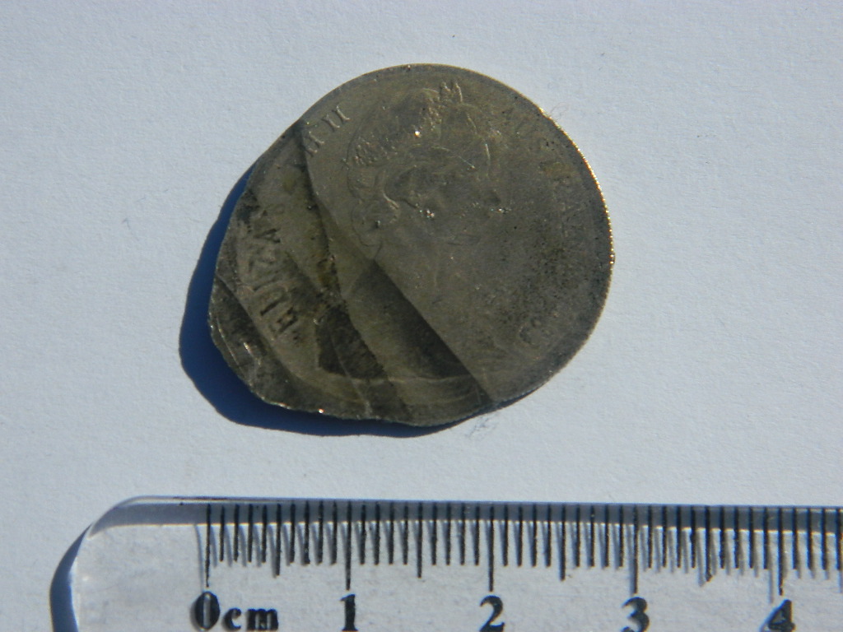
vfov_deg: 14.4
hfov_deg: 19.1
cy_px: 316
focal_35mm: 103
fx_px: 2508
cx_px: 422
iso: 80
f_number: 12.6
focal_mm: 18.6
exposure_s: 1/200
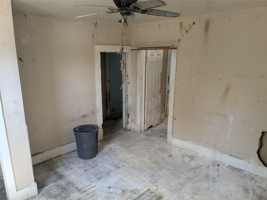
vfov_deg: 51.4
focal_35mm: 27
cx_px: 134
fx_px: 208
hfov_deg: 65.3
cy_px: 100
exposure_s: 1/120
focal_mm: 4.38
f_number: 1.73
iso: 144
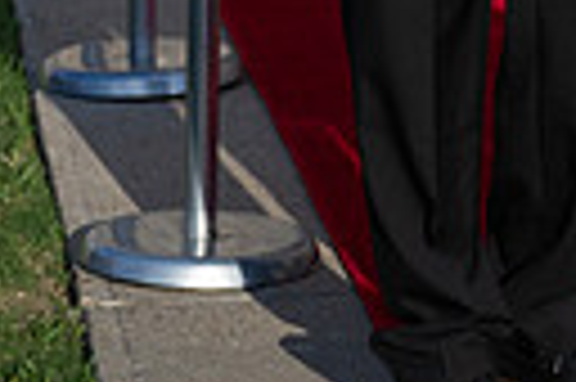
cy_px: -589
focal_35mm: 288
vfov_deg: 4.6
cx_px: 585
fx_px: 4602
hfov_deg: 7.1
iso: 320
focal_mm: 82
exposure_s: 1/2000
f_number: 5
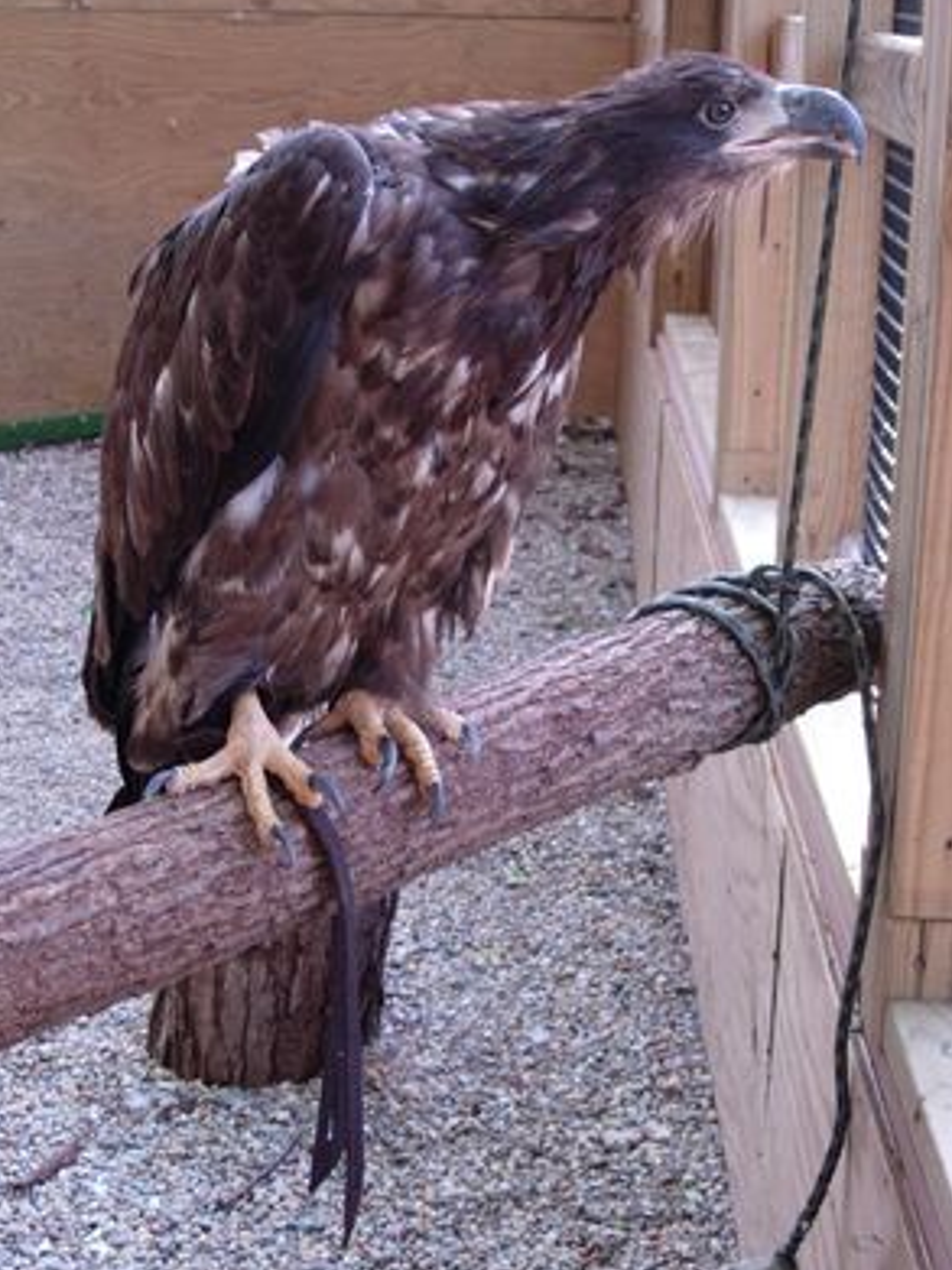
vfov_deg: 36.8
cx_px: 476
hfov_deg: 28.0
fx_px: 1908
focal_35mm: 52
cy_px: 632
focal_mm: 10.6
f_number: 3.2
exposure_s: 1/22.6
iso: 64
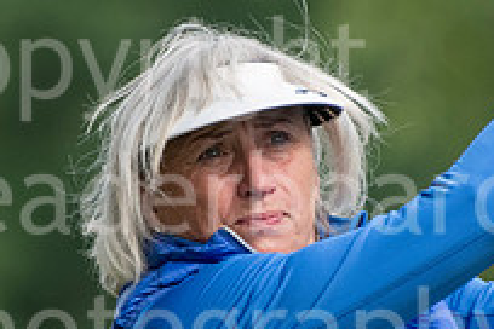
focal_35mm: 2129
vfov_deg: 0.6
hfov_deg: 1.0
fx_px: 29212
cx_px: 218
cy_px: 217
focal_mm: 500
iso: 800
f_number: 5.6
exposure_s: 1/1250
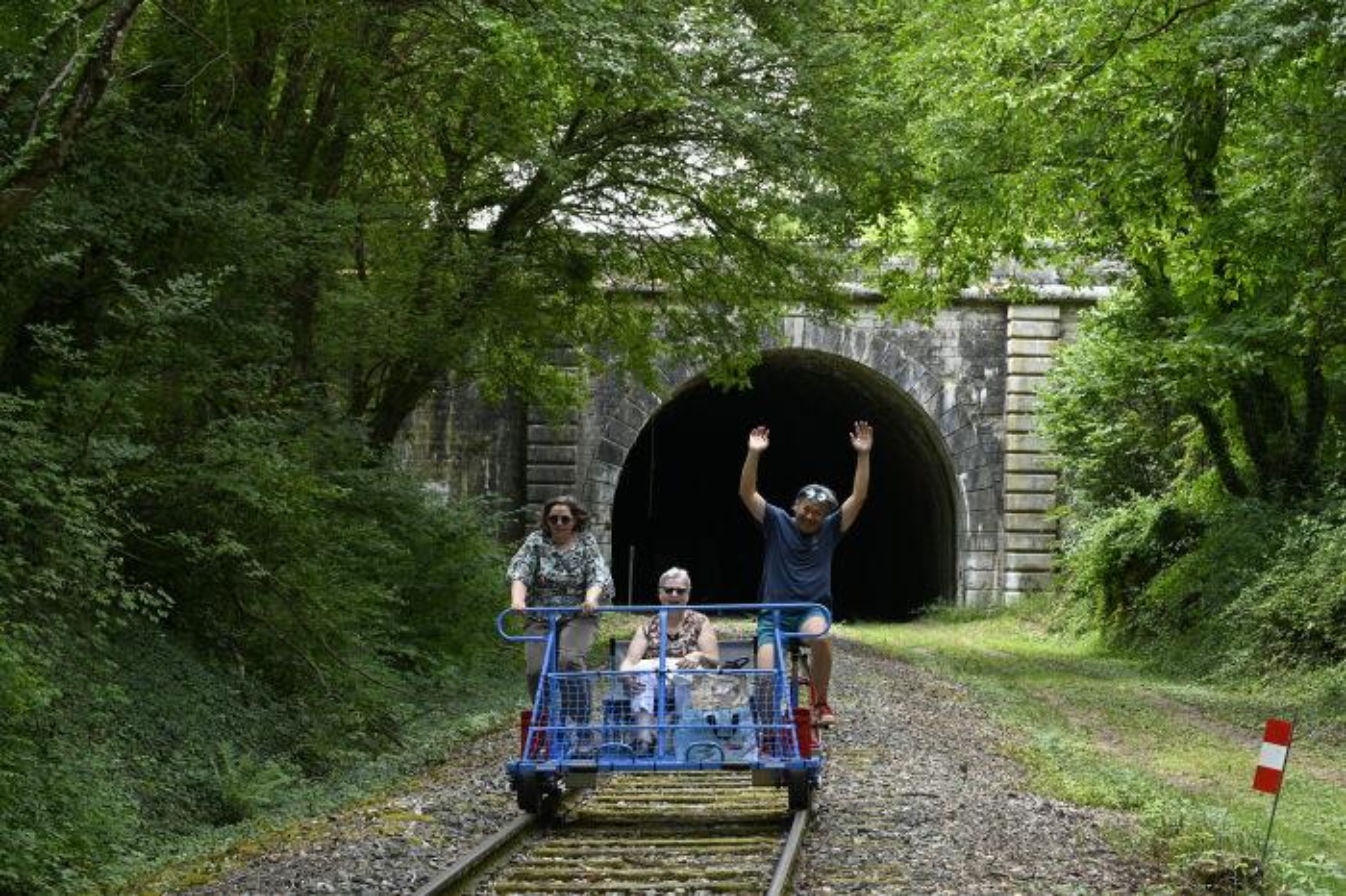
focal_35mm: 86
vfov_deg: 15.9
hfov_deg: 23.7
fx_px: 3214
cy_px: 448
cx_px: 673
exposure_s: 1/250
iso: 1600
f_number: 9
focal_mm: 86
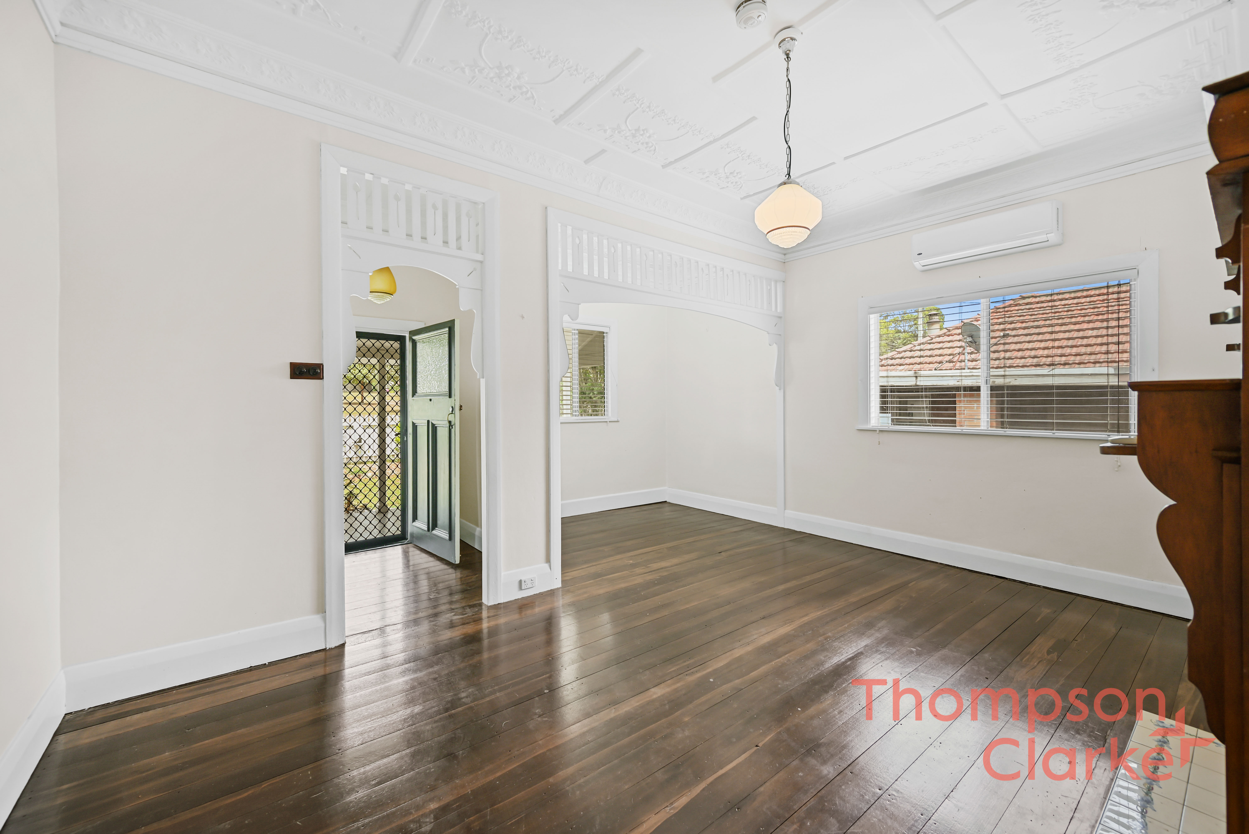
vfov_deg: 81.3
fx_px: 486
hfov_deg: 104.2
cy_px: 417
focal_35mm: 14
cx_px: 624
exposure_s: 1/5
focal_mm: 14
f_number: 4
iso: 100
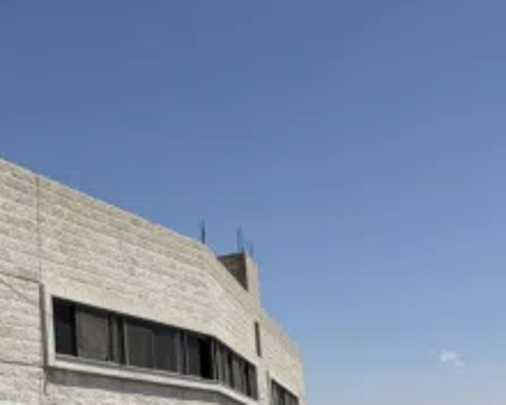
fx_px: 1018
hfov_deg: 27.3
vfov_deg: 21.8
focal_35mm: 68
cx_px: 87
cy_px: 382
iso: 80
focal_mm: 6.76
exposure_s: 1/8130
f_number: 1.78
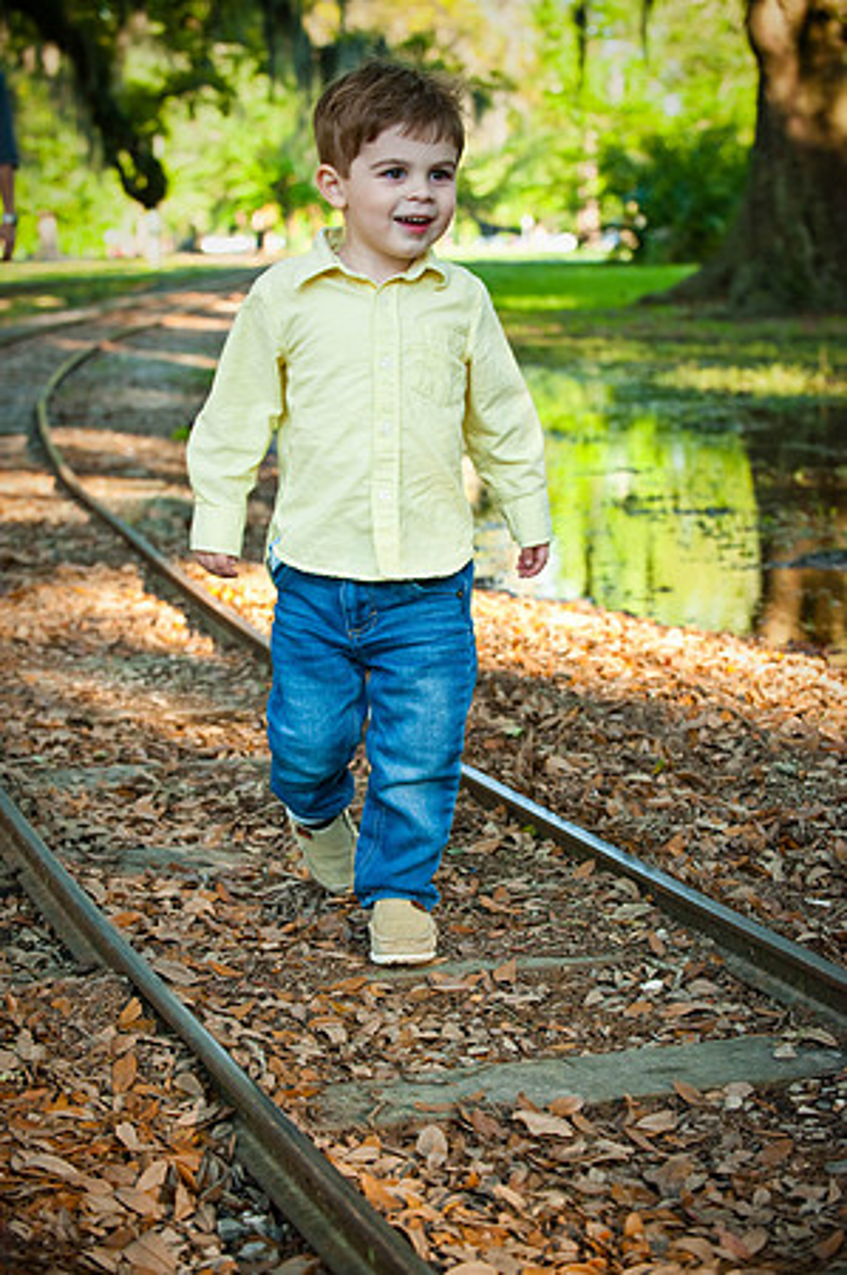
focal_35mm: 80
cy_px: 638
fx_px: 2830
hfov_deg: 17.0
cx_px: 424
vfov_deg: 25.4
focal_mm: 80
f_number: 5.6
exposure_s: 1/250
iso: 800
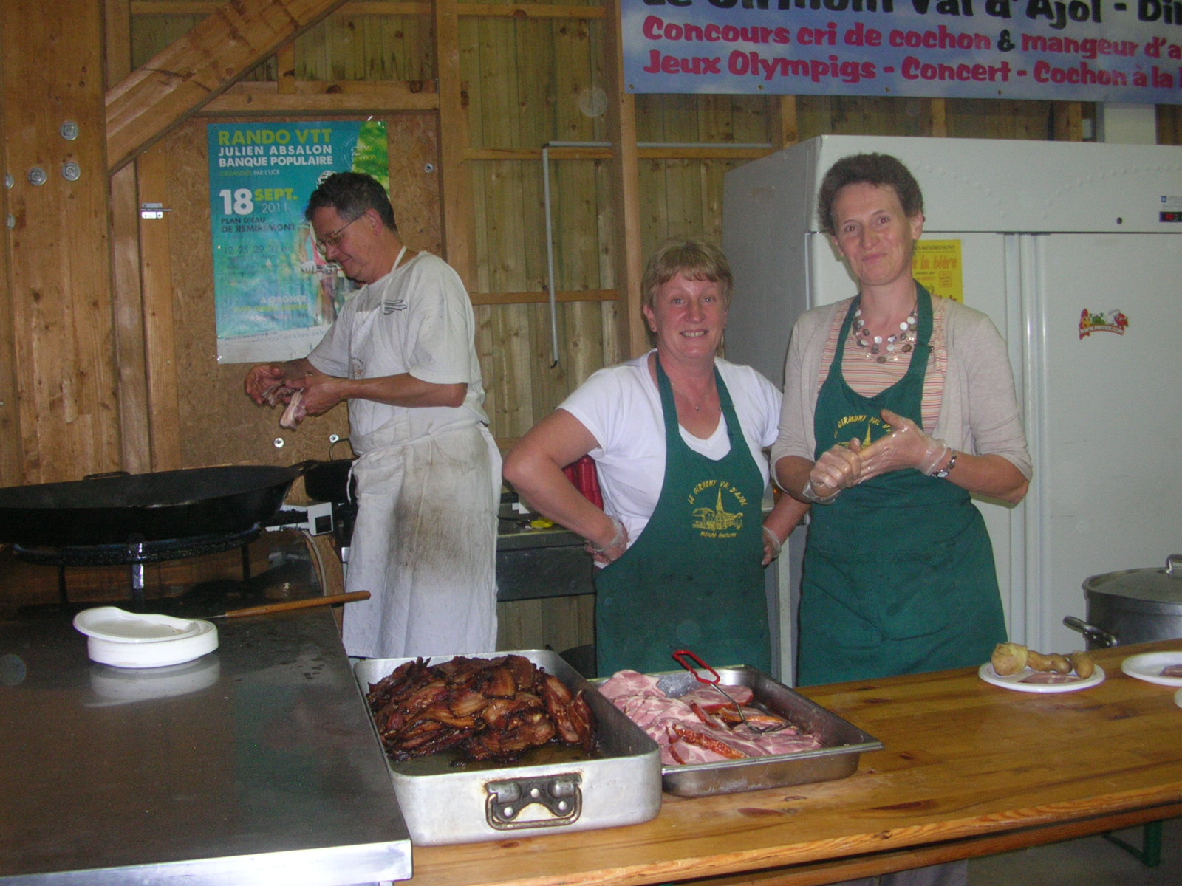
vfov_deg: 38.7
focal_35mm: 37
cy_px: 443
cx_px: 591
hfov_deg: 50.1
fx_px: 1263
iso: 122
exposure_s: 1/60.1
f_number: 2.9
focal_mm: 6.2
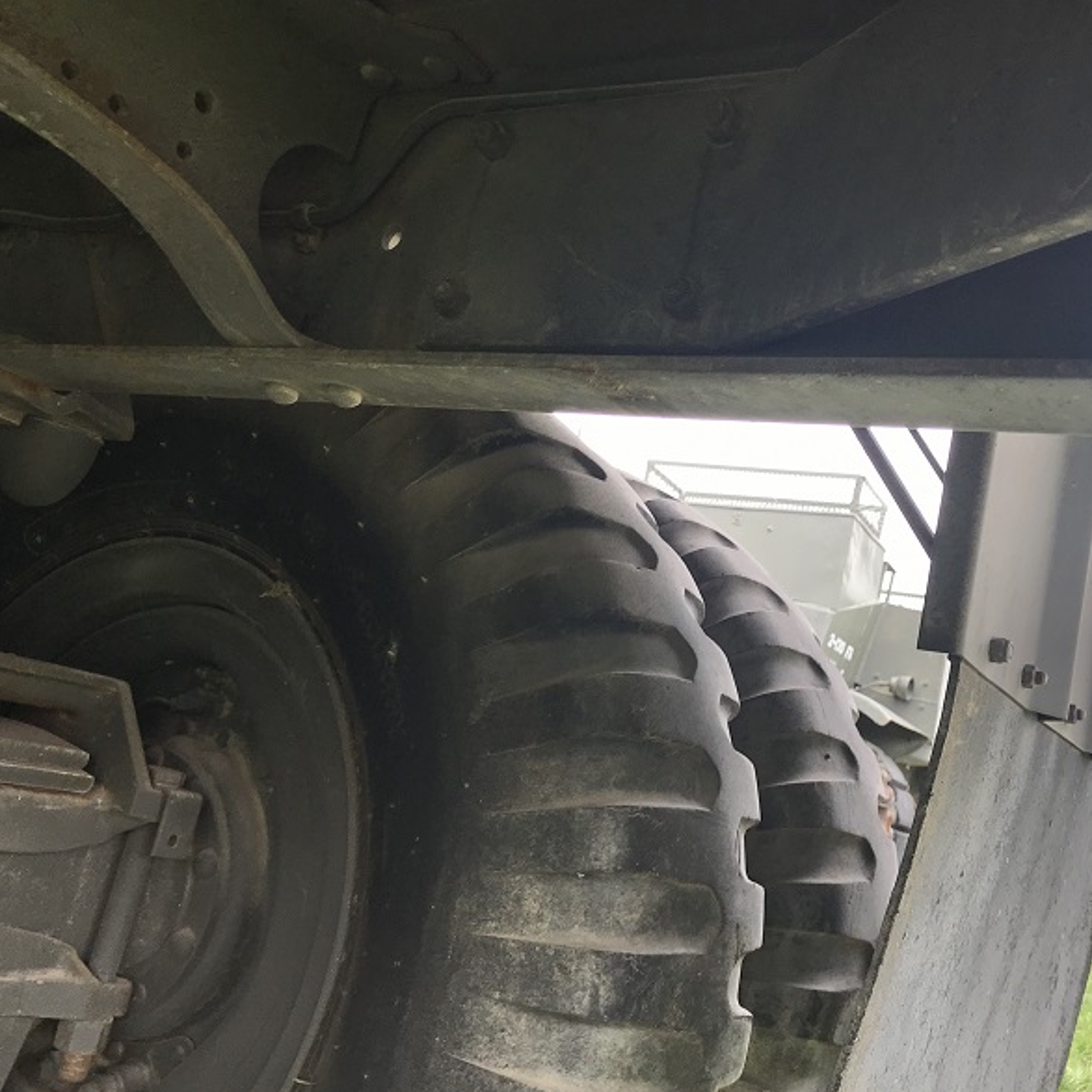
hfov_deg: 48.0
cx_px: 680
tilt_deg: +13.2
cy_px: 550
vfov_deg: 48.5
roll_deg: -14.2
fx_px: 1213
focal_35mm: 34
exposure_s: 1/165
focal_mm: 3.99
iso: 20
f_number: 1.8
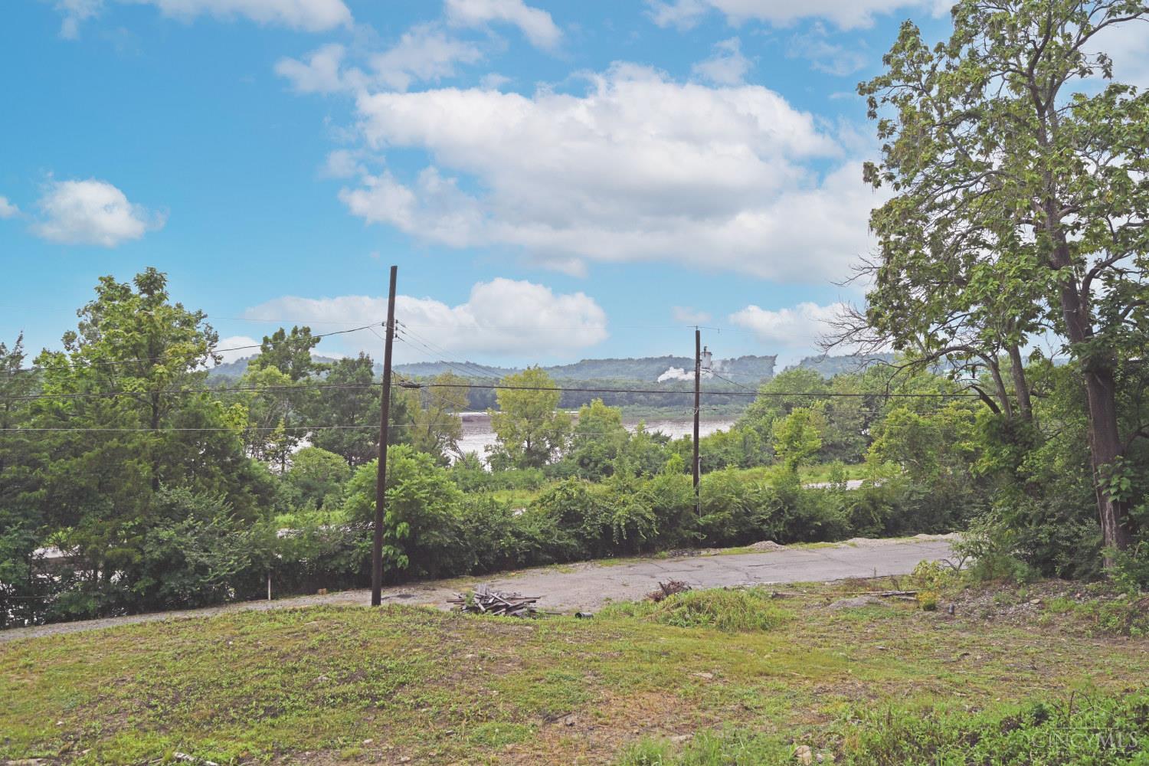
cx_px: 574
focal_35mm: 30
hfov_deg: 61.9
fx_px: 957
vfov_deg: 43.6
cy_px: 383
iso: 100
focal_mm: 30
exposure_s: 1/250
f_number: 5.6
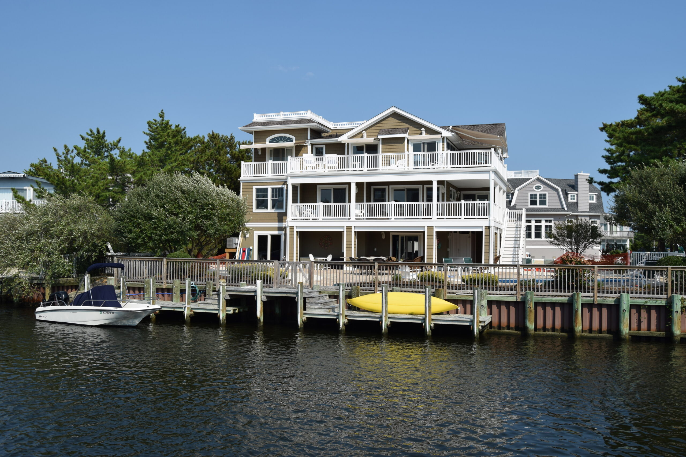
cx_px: 343
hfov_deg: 57.2
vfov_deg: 40.0
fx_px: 629
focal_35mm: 33
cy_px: 228
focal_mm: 22
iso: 100
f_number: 8
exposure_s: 1/250
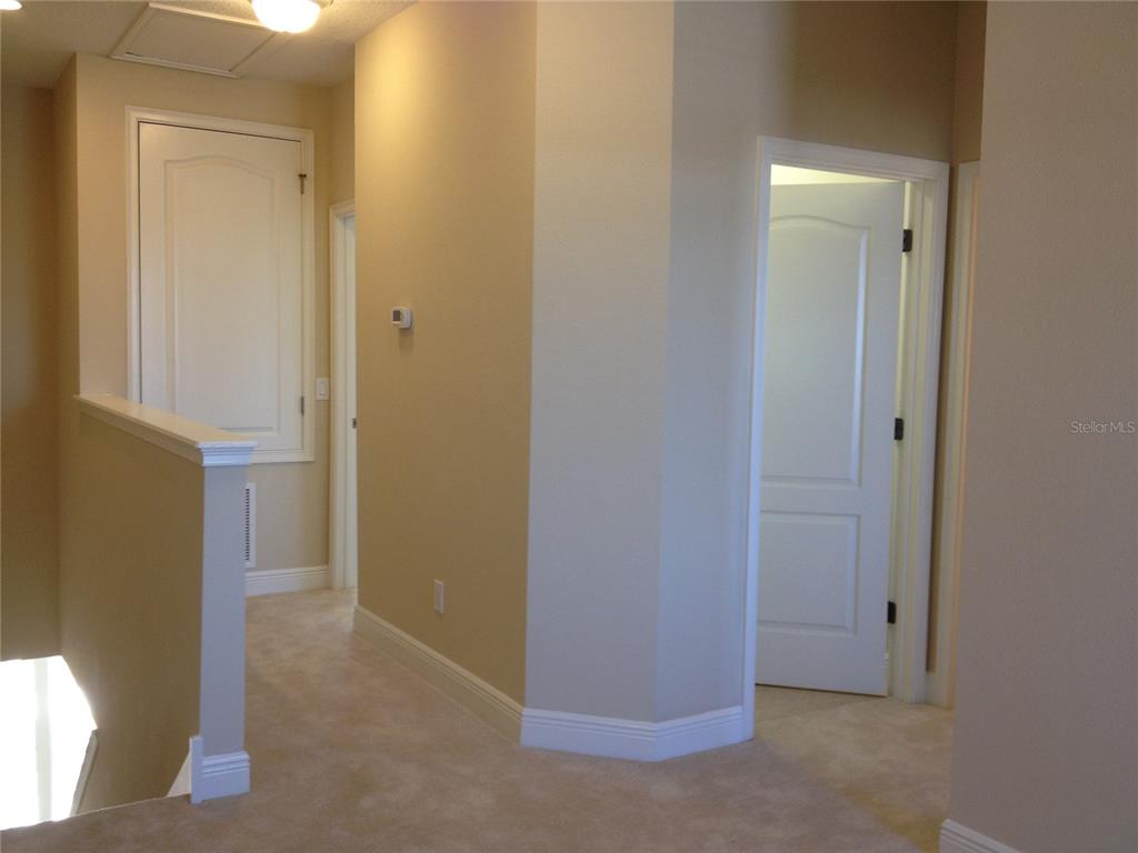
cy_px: 426
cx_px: 569
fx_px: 1151
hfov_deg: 52.6
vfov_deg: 40.7
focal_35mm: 35
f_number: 2.4
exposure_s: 1/30
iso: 50
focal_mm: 4.28
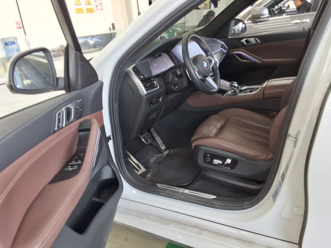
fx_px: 268
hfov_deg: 63.4
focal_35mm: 28
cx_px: 166
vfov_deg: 49.7
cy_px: 124
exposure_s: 1/60
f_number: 1.9
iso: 32
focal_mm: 2.91
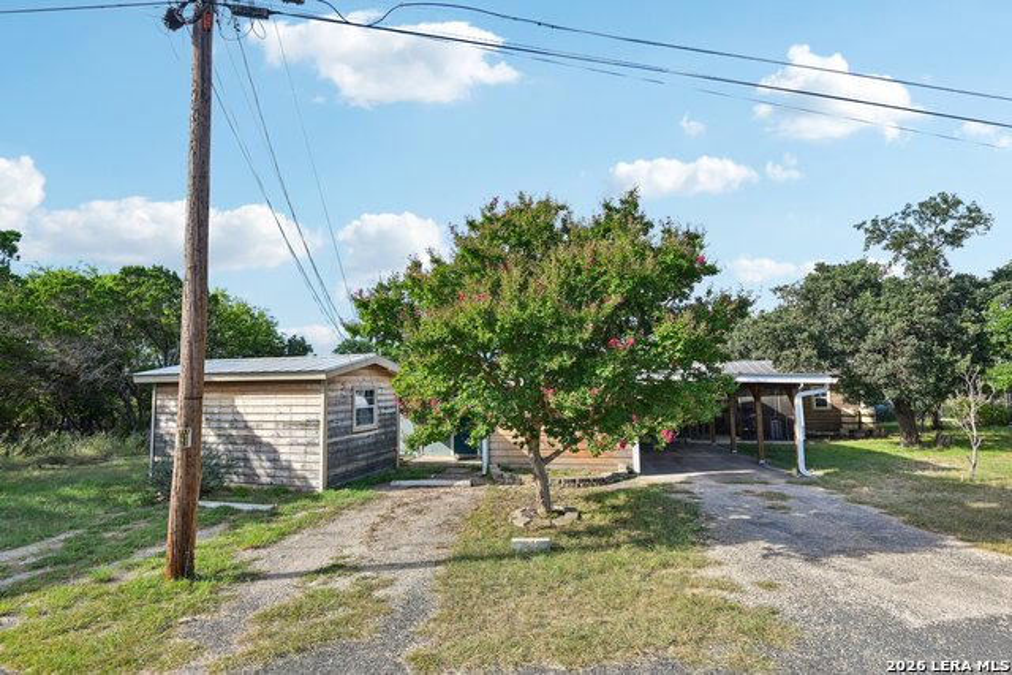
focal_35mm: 16
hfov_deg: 96.7
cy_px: 338
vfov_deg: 73.8
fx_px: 450
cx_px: 506
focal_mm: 16
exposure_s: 1/200
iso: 400
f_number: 8
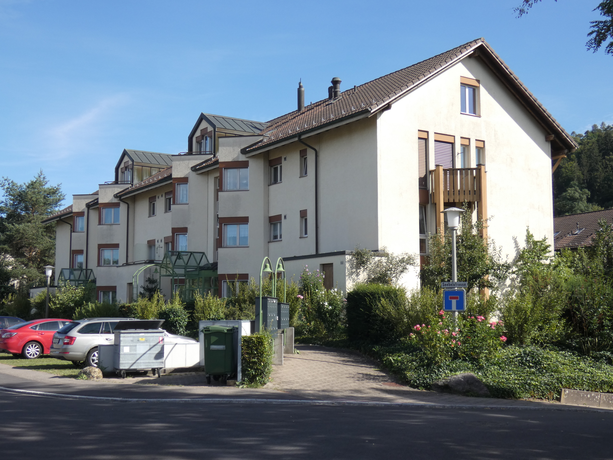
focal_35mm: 46
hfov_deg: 41.2
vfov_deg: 31.5
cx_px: 306
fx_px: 815
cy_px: 230
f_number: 3.8
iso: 80
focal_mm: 8.2
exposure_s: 1/640
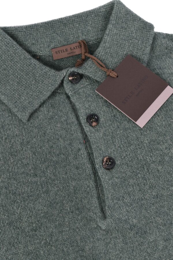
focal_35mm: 82
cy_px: 130
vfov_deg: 24.6
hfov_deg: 16.6
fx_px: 595
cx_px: 86
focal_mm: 55
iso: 100
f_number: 8
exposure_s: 1/125
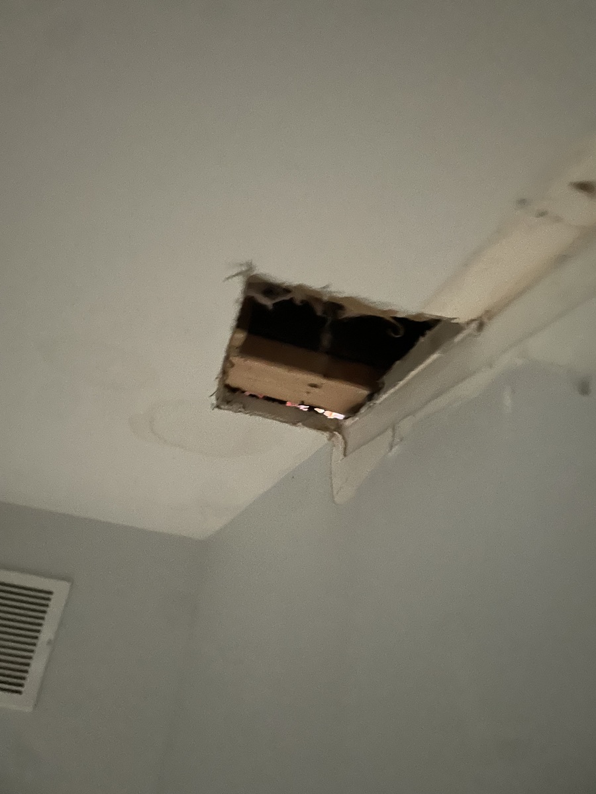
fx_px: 597
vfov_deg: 67.3
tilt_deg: +27.3
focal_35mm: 26
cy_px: 397
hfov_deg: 53.1
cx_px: 298
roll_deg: -9.2
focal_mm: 4.2
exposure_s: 1/8
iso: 800
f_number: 1.6
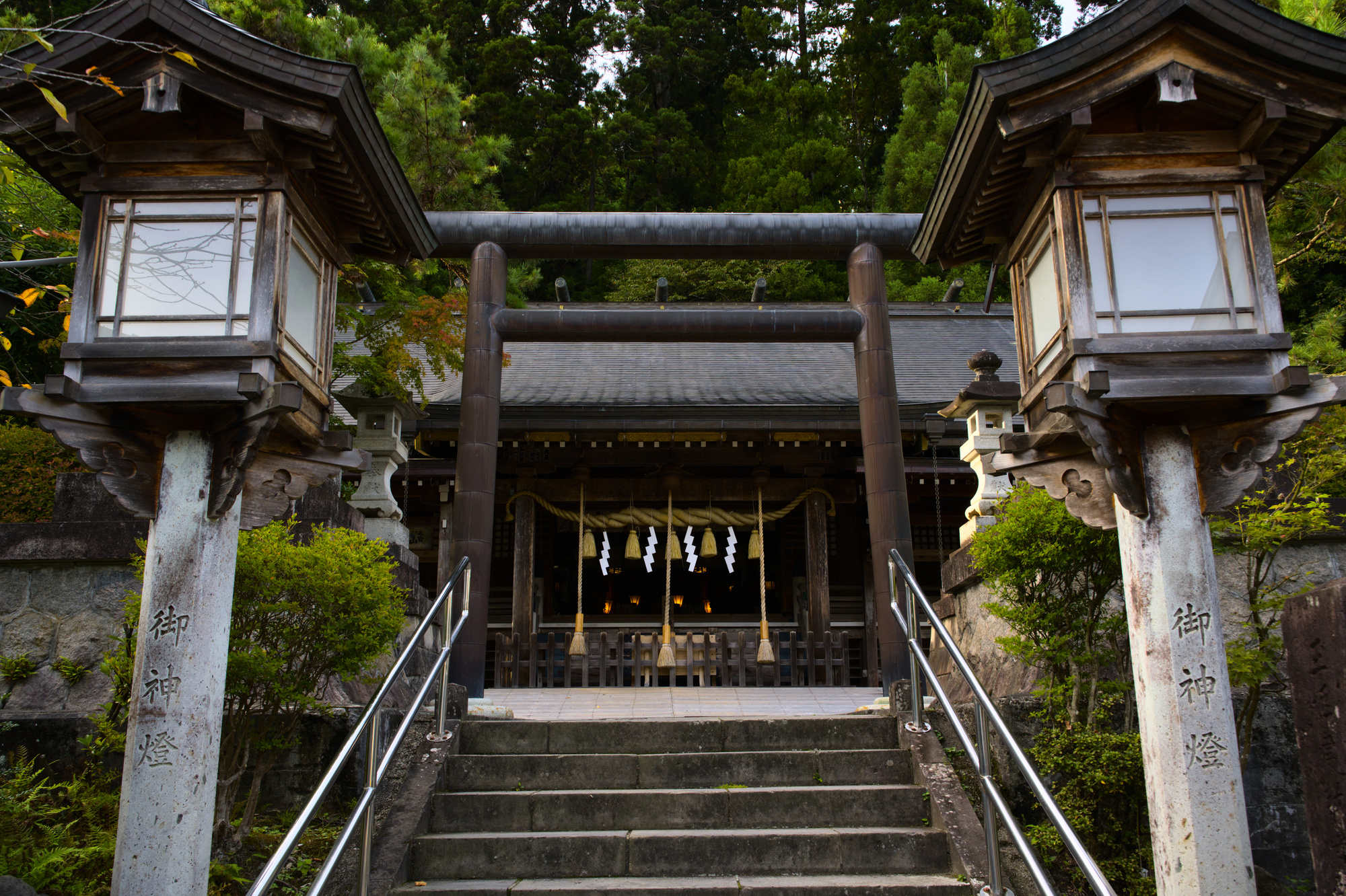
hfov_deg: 61.1
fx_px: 1140
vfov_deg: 42.9
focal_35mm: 30
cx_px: 673
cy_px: 448
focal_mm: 30.5
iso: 250
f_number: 9
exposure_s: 1/80
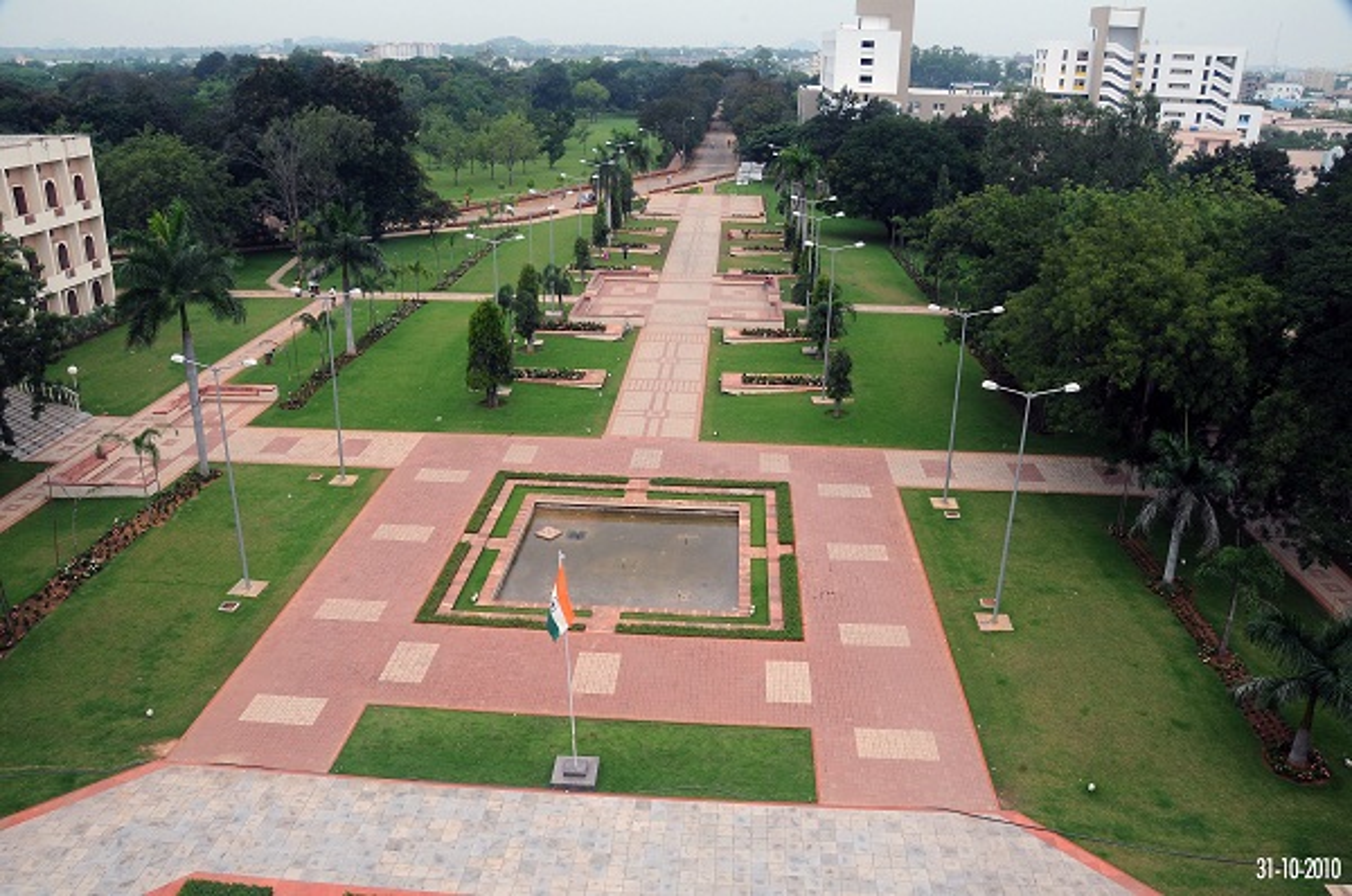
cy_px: 448
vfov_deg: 47.8
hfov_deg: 67.5
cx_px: 676
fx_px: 1012
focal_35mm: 27
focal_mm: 18
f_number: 16
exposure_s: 1/60
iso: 200
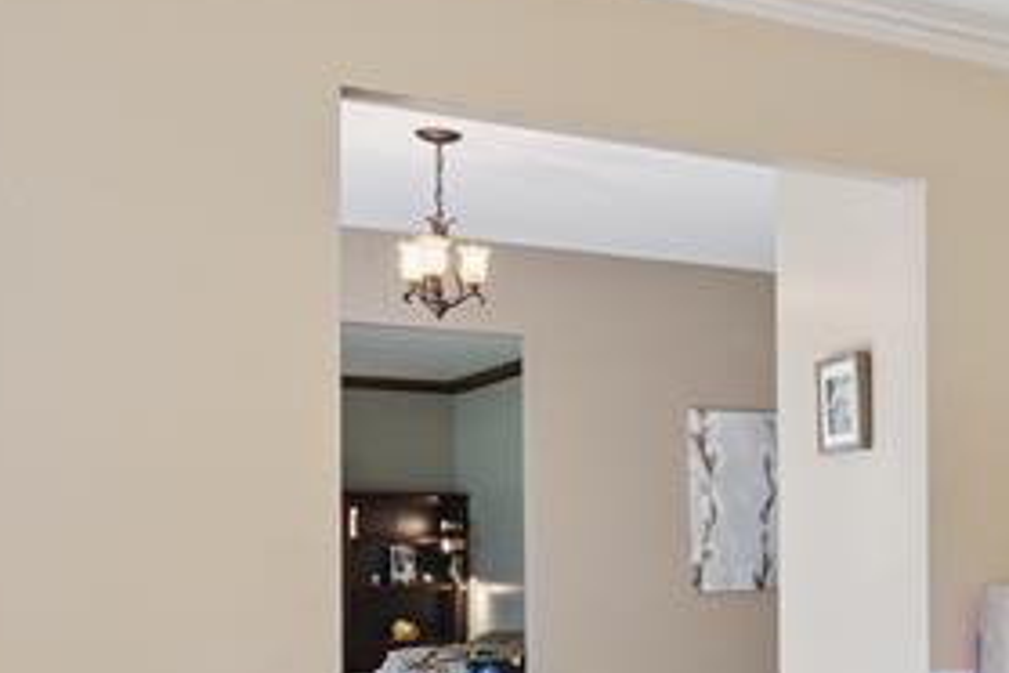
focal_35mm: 55
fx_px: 1541
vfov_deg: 24.4
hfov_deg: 29.8
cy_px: 485
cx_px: 1277
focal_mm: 10
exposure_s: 1/50
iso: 400
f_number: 8
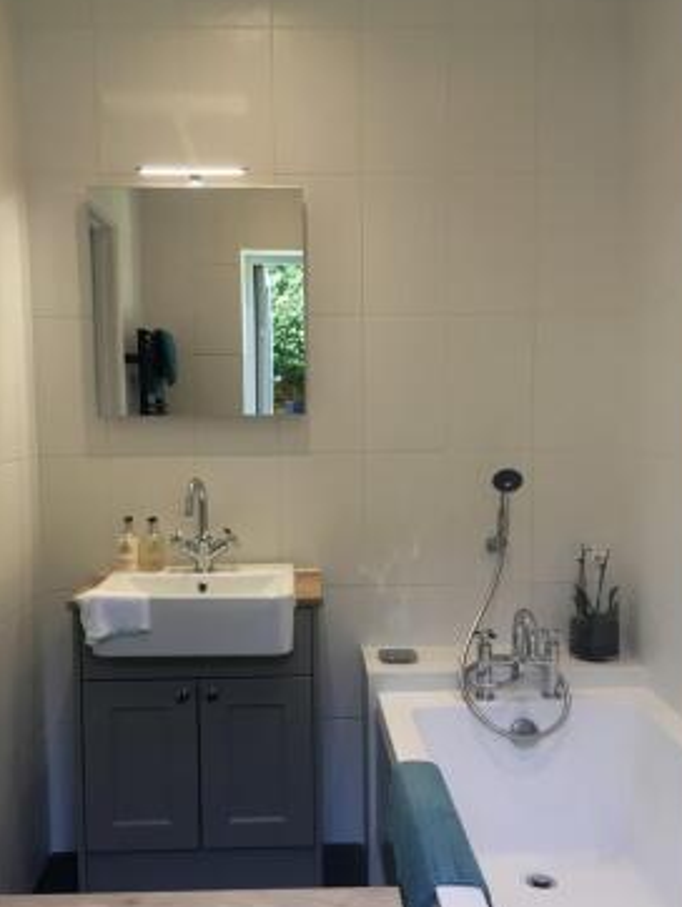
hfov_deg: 40.7
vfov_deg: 52.6
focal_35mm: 35
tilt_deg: -3.2
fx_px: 918
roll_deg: -0.6
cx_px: 323
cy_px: 470
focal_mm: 4.15
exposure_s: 1/33
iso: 25
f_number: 2.2
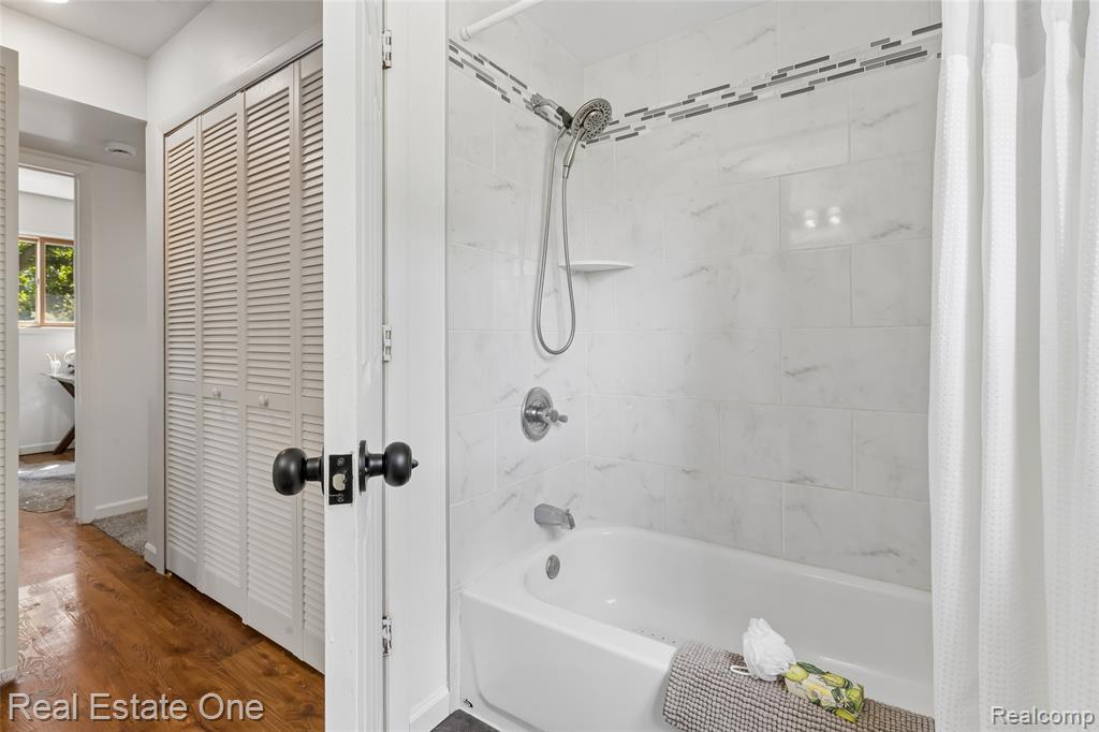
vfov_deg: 73.7
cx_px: 550
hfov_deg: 96.8
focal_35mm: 16
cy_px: 366
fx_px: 488
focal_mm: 16
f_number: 13
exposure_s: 1/6
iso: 200
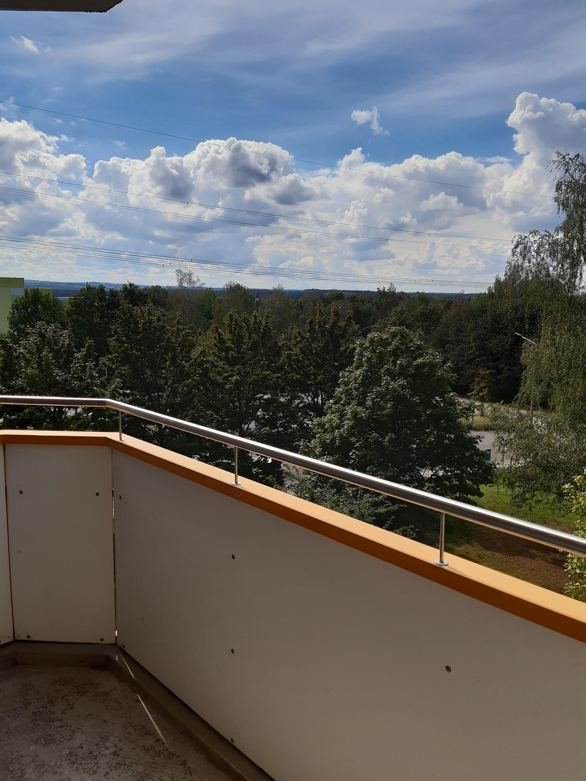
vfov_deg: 67.3
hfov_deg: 53.1
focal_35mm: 26
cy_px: 390
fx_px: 587
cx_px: 293
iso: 40
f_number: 1.7
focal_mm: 3.92
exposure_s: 1/2398
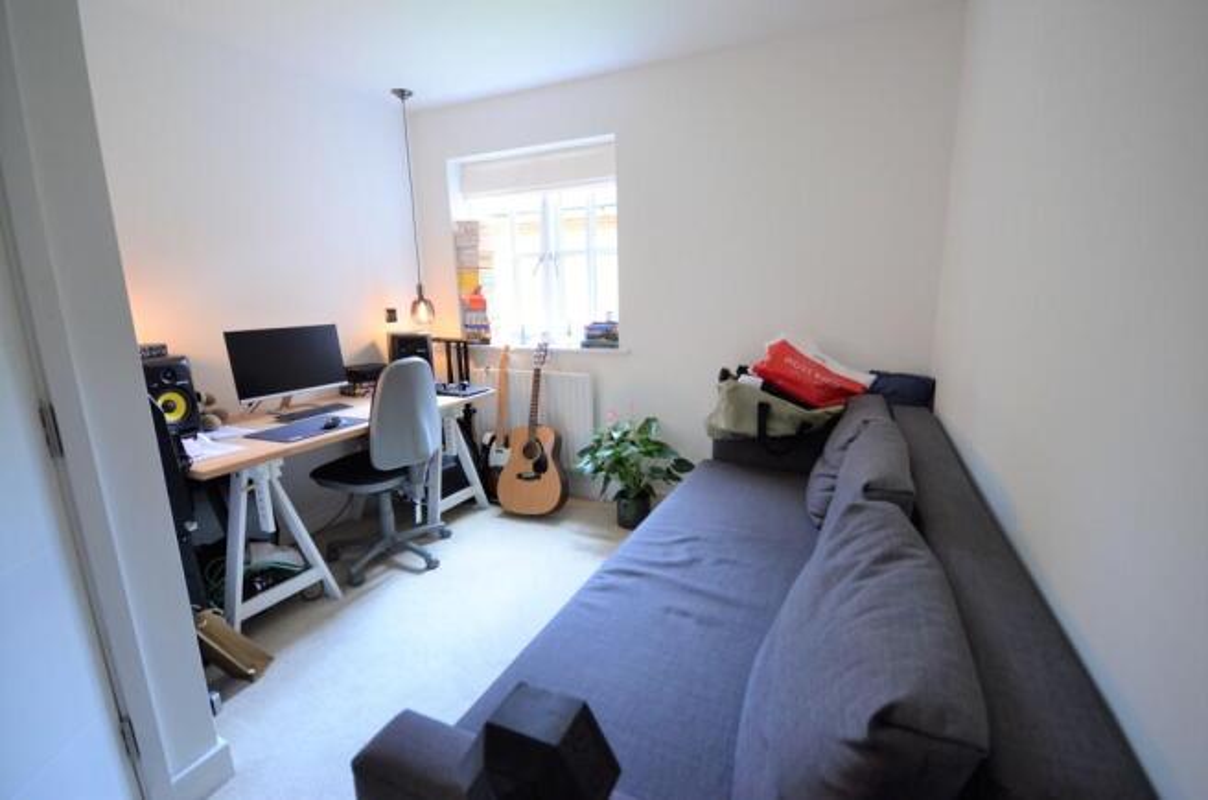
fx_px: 502
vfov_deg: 77.0
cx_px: 604
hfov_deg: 100.5
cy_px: 400
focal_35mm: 15
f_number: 4
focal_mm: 10
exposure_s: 1/40
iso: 800
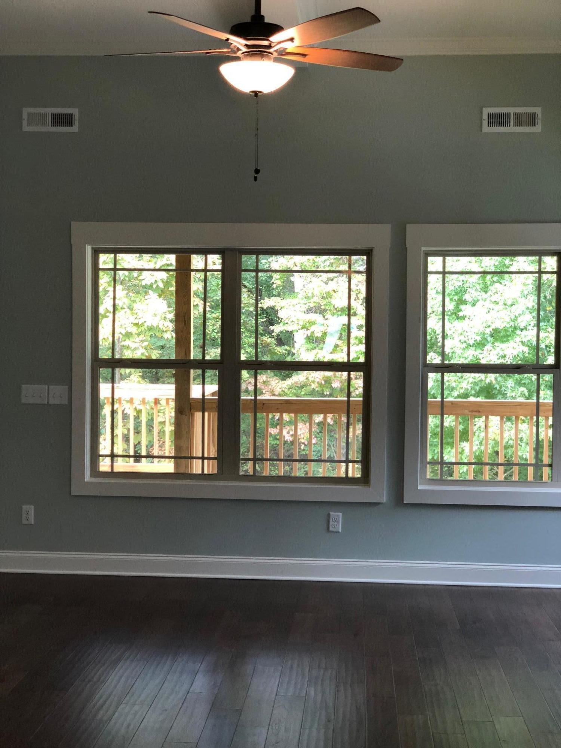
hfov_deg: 28.0
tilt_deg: -0.5
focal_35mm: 52
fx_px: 1124
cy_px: 374
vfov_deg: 36.8
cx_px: 280
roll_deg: +0.8
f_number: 2.4
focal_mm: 6
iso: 80
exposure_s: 1/60
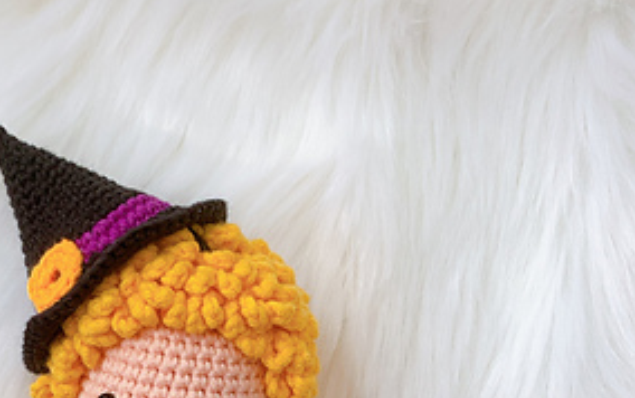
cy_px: 494
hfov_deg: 32.4
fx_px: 1074
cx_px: 165
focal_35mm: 62
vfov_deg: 19.6
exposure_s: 1/234
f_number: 1.8
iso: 25
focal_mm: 4.25
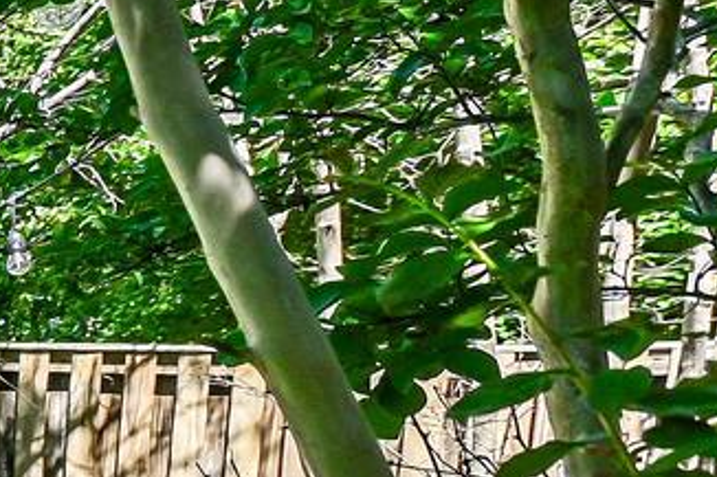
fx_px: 1752
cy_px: 553
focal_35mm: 88
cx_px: -1295
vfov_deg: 15.0
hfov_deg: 12.5
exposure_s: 1/320
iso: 100
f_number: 6.3
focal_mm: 14
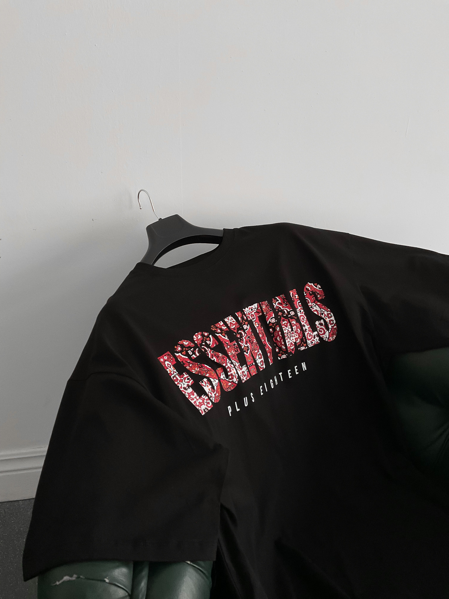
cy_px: 300
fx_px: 502
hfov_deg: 48.2
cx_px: 224
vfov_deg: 61.7
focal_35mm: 29
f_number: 1.8
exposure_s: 1/120
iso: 64
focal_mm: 3
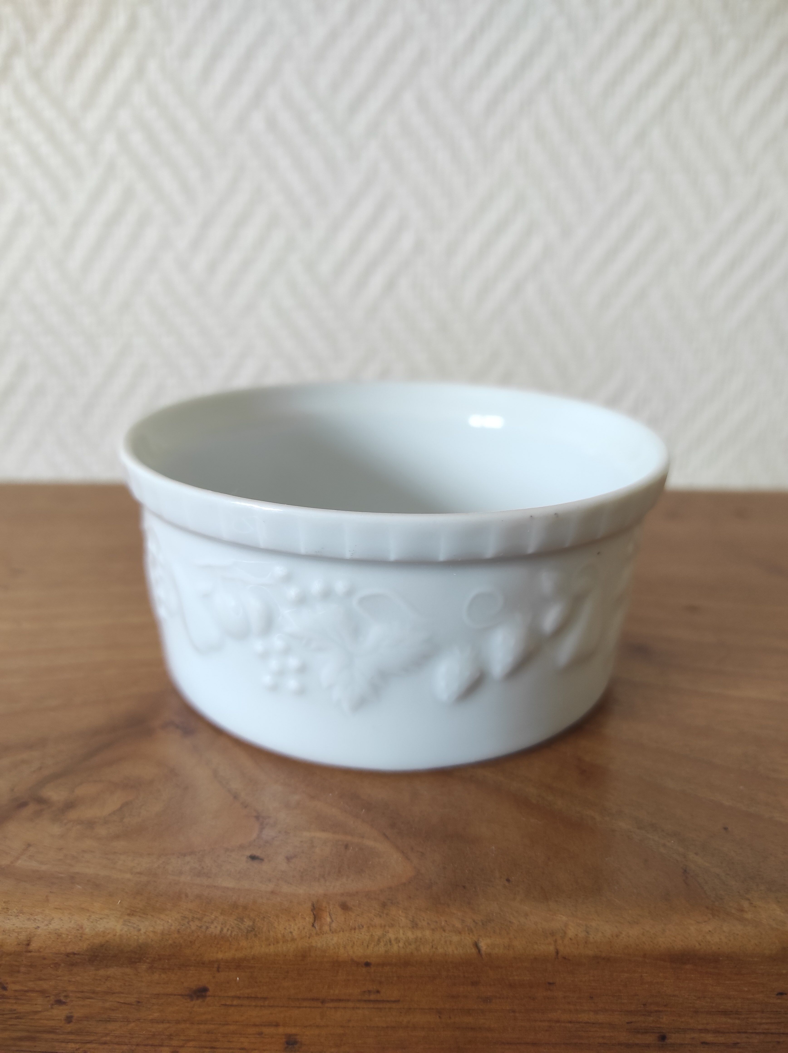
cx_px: 394
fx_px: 760
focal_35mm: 25
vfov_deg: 69.4
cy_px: 526
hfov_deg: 54.8
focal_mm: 5.43
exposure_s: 1/50
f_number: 1.89
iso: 243
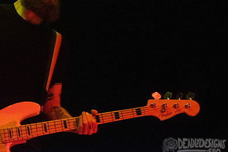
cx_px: 42
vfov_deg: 7.5
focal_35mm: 182
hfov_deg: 11.3
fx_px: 1153
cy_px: 33
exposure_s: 1/200
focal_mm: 110
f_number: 3.2
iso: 1600
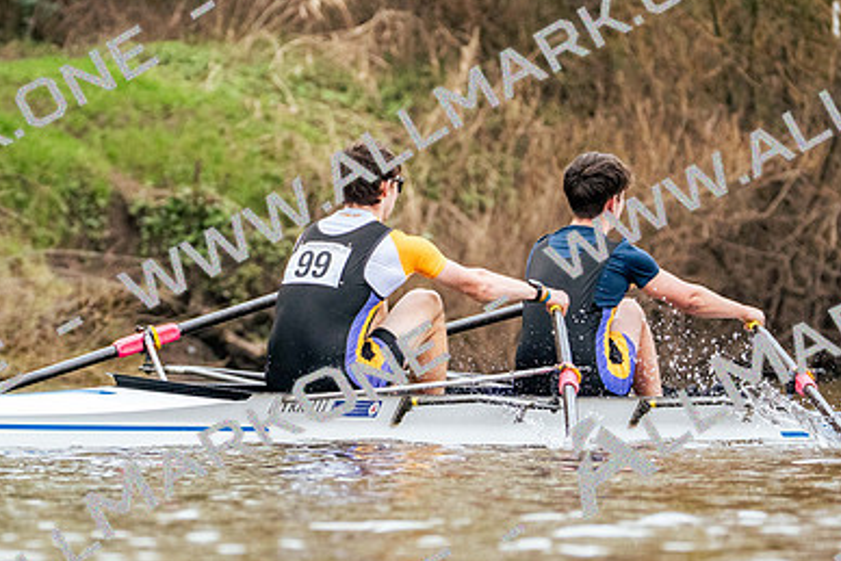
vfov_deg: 3.3
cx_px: 386
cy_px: 315
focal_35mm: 419
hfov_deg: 4.9
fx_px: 9791
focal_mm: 280
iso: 6400
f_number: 6.3
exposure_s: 1/2000
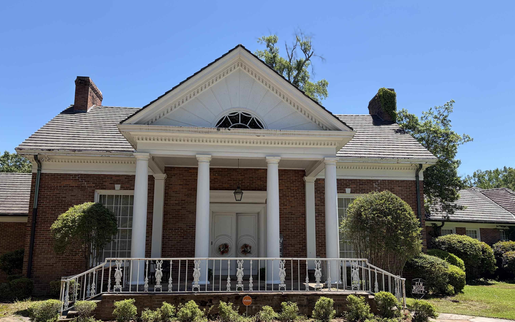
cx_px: 257
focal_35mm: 28
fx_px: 393
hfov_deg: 66.5
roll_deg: +0.9
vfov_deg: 44.4
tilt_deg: +11.1
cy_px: 190
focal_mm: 5.96
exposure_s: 1/1626
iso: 50
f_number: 1.6
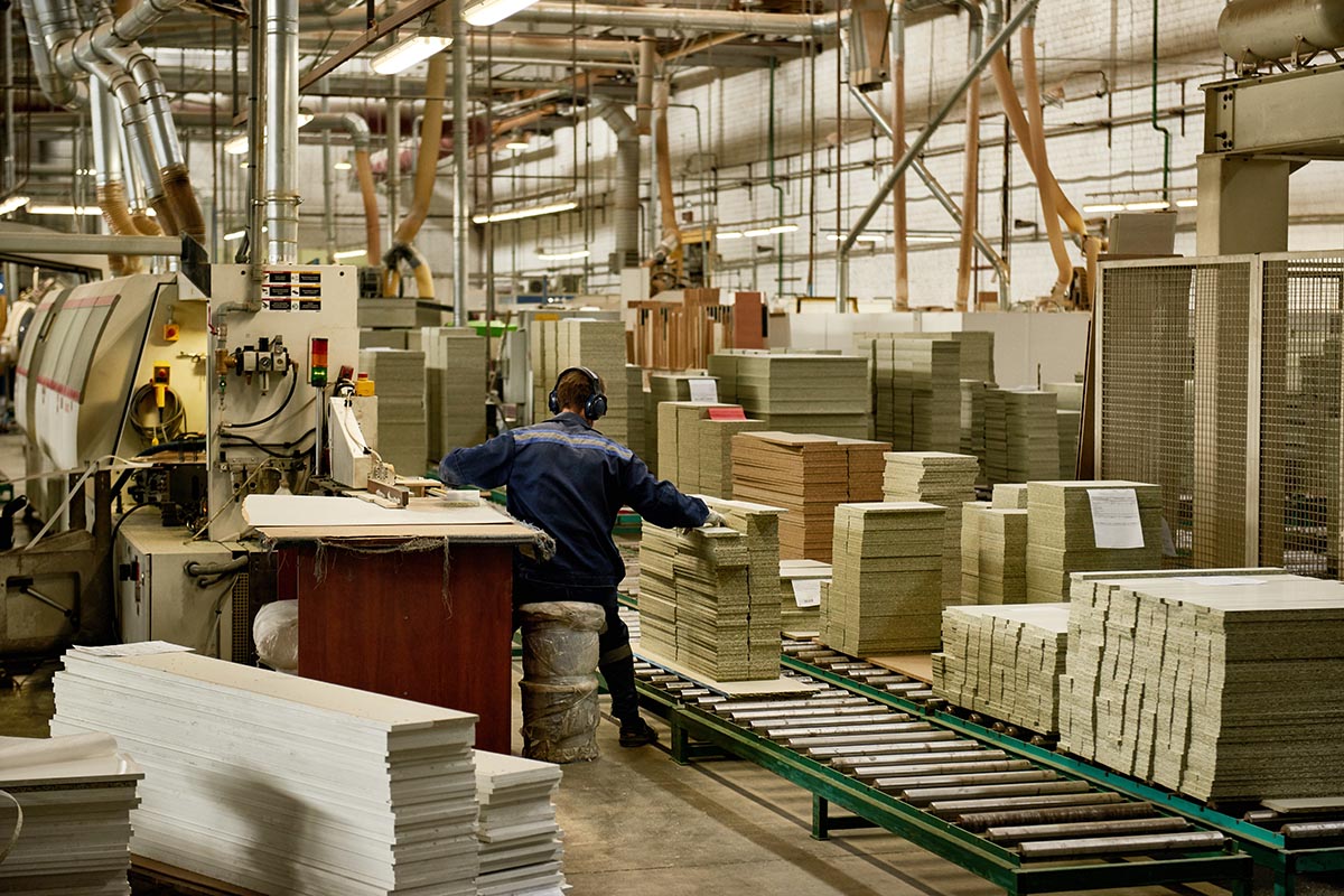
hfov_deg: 28.8
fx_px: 2613
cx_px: 672
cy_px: 448
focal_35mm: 70
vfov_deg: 19.5
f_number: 4
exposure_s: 1/80
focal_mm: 70
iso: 1000
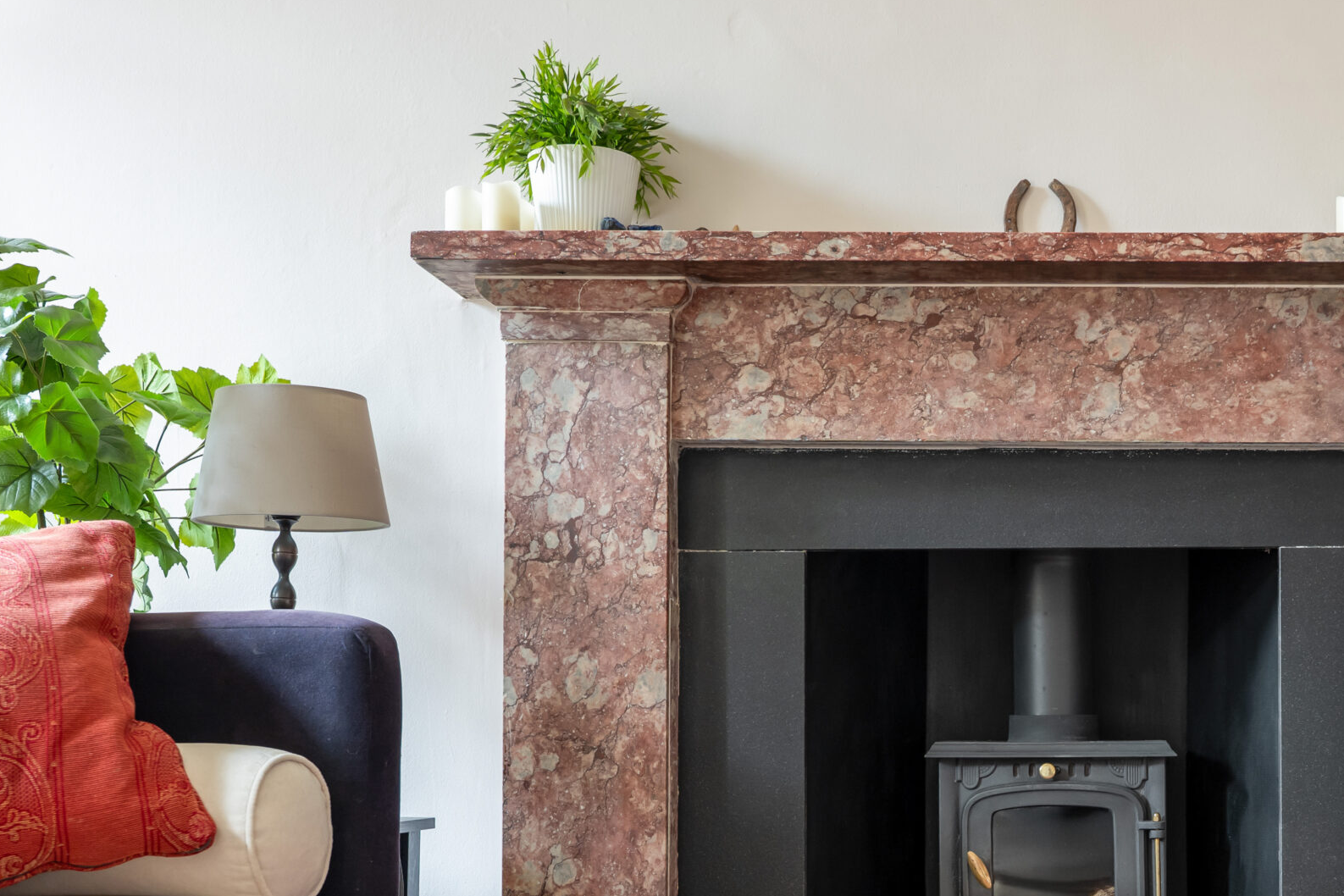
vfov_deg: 26.6
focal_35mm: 50
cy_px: 697
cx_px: 1044
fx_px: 1867
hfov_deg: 38.3
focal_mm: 31
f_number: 4
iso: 640
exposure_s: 1/30
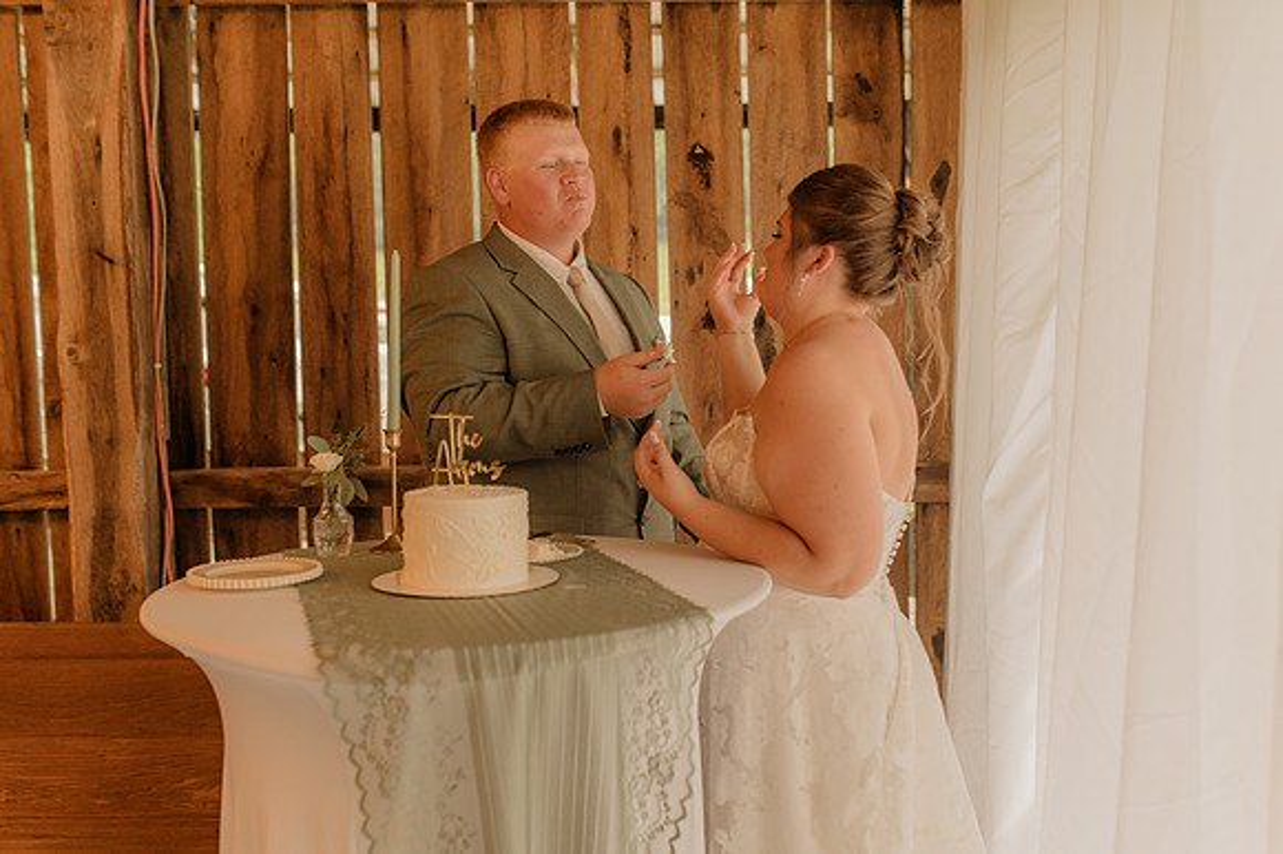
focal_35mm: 40
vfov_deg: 33.3
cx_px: 718
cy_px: 395
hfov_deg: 48.3
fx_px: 1427
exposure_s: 1/200
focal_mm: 35
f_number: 2.5
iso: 640
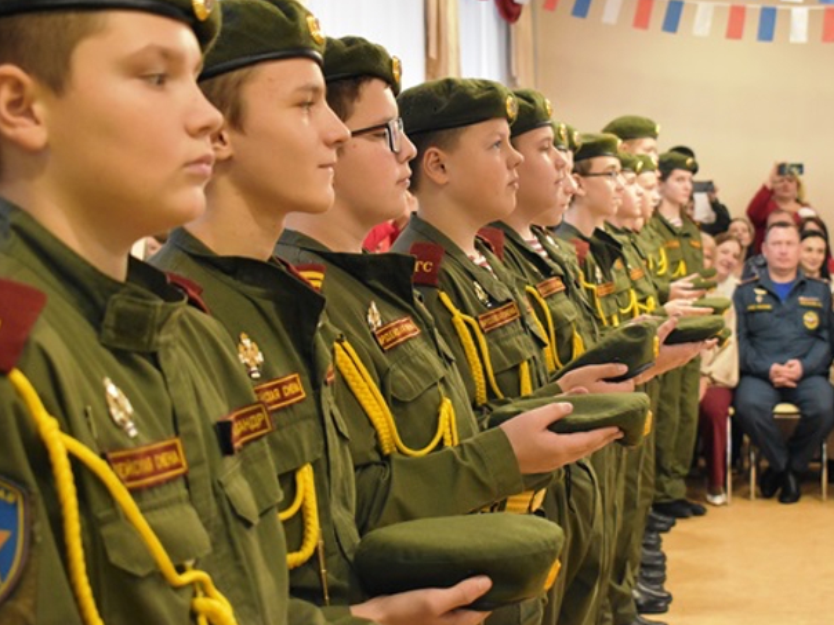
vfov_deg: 21.6
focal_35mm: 68
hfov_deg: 28.5
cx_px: 514
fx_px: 1638
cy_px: 308
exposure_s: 1/125
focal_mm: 38
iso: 3600
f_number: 4.8
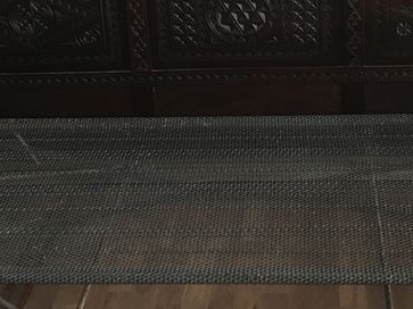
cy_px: -8
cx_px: 236
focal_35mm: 80
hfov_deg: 24.4
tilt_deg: -19.5
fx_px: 954
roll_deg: +3.1
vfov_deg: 17.9
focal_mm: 4.15
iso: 125
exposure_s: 1/33
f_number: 2.2
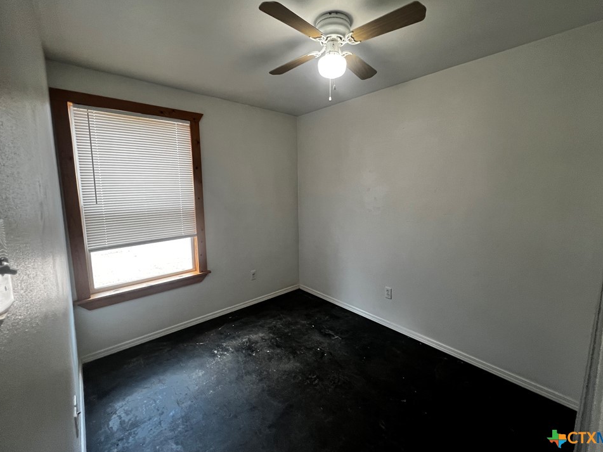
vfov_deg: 85.6
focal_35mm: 14
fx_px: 244
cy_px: 217
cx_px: 315
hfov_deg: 102.0
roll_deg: -0.3
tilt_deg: -5.4
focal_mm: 1.57
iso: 200
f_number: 1.8
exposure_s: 1/120
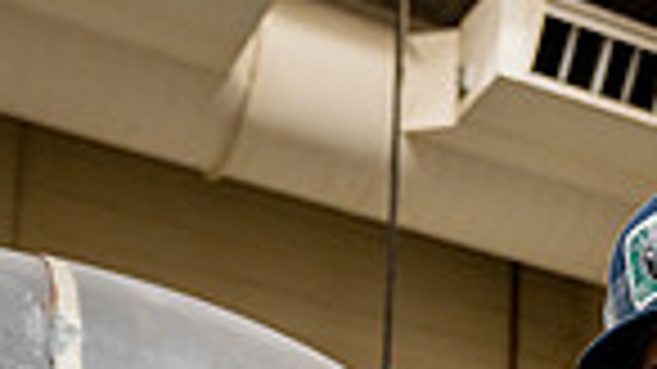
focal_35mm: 110
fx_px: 1916
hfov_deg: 19.1
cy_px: 864
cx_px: 612
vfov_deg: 9.8
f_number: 4
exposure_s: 1/125
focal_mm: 34
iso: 1000
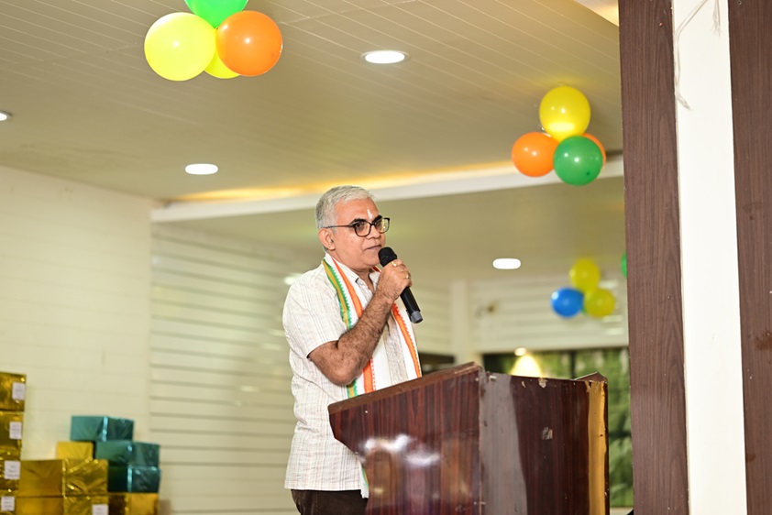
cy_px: 258
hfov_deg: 23.9
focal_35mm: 85
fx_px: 1823
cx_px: 386
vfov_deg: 16.1
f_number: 1.8
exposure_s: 1/160
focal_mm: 85
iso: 400
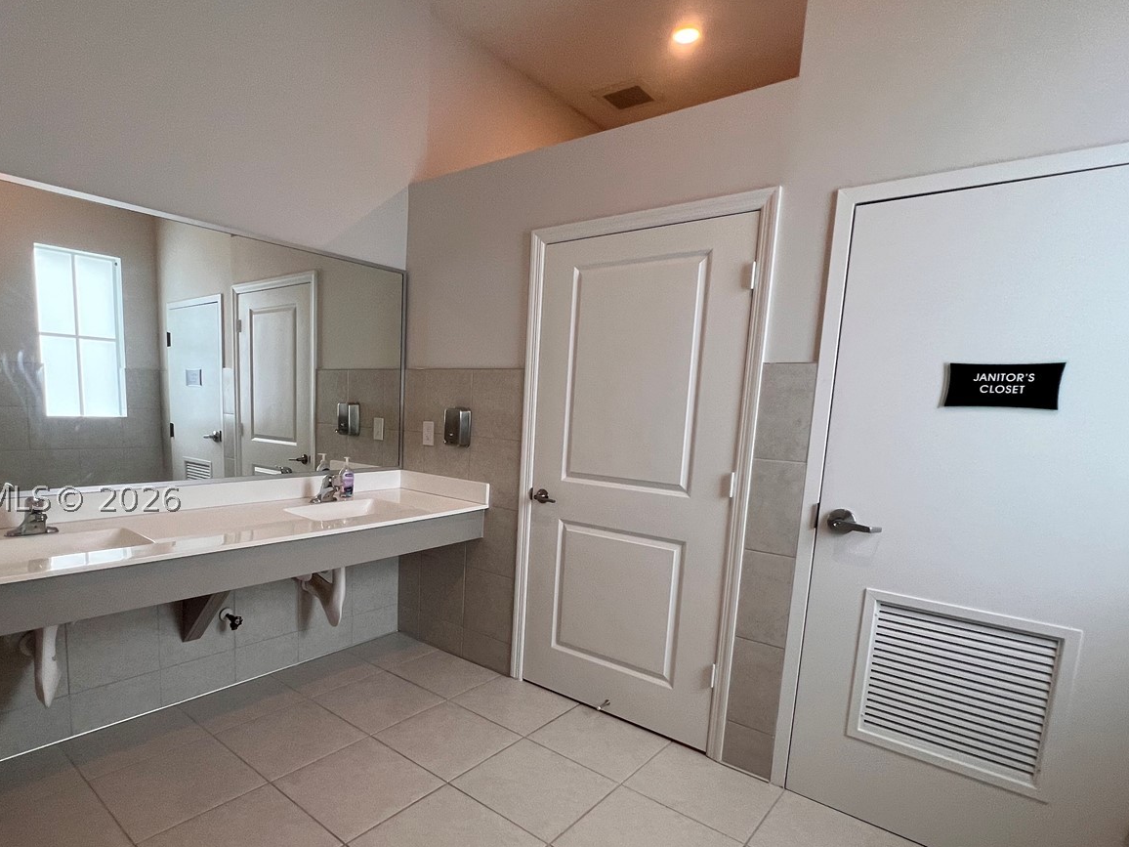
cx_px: 480
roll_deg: -2.2
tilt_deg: -7.8
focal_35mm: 18
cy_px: 498
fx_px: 587
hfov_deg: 87.1
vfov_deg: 71.0
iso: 160
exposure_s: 1/120
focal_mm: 1.57
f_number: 1.8
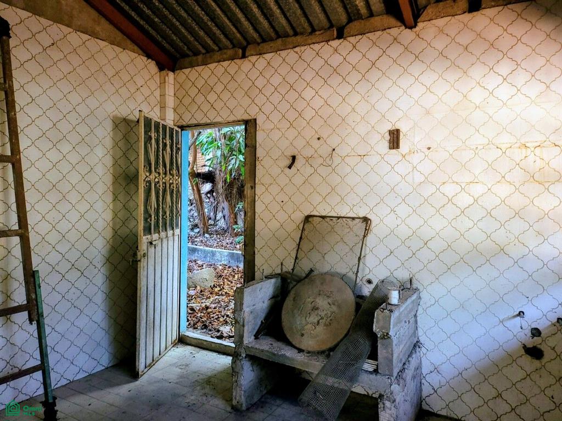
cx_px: 281
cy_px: 210
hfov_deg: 71.6
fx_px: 390
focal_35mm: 24
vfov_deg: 56.8
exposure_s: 1/60
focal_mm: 5
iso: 200
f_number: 1.8
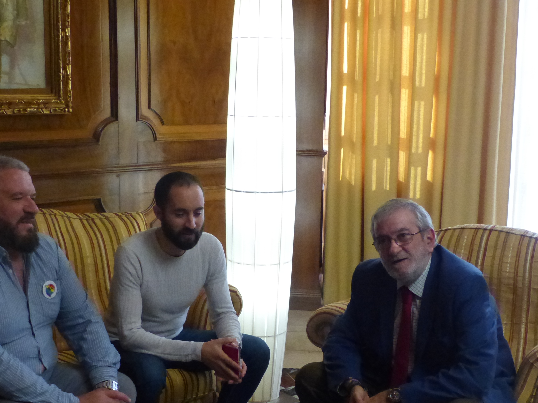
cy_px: 276
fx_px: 901
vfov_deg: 25.1
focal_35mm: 58
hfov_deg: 33.2
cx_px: 256
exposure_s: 1/320
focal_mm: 7.1
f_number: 2.8
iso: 800
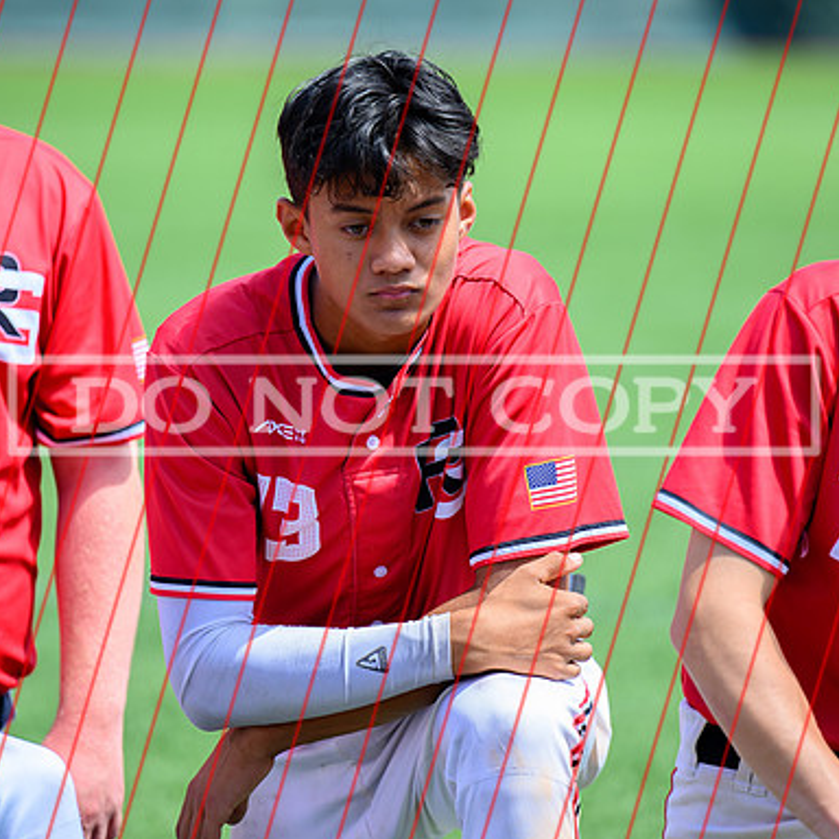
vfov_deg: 5.4
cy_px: 408
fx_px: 8857
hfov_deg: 5.4
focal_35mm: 323
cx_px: 427
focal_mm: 200
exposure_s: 1/400
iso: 64
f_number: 2.8
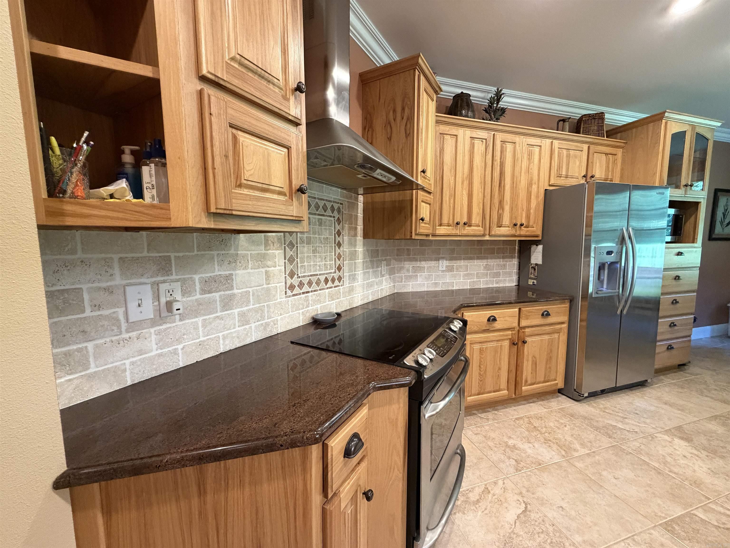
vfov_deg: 85.7
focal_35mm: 14
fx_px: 295
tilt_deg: -6.0
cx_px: 365
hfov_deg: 102.1
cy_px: 274
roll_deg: +1.0
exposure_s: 1/60
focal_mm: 2.22
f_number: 2.2
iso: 500
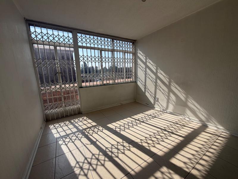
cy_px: 90
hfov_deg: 102.1
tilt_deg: -9.0
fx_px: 96
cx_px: 119
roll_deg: +3.7
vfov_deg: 85.7
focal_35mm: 14
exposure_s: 1/820
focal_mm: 2.22
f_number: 2.2
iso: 20
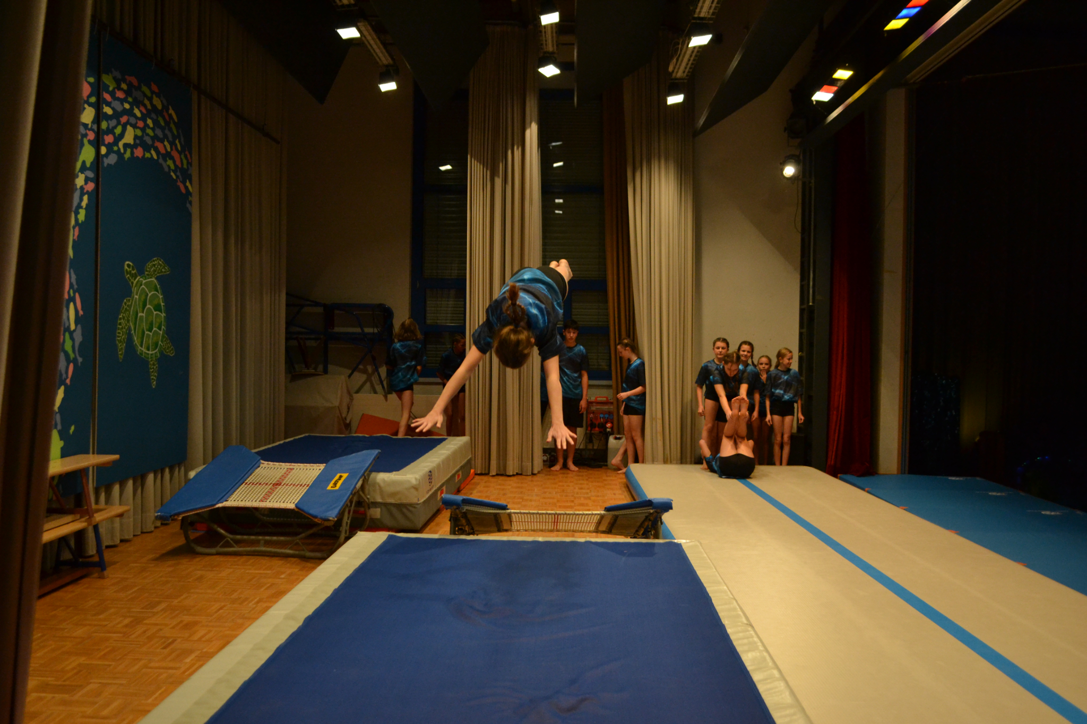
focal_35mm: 30
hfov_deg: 61.9
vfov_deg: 43.6
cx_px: 544
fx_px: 906
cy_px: 362
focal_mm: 20
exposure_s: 1/500
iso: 1400
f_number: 3.8
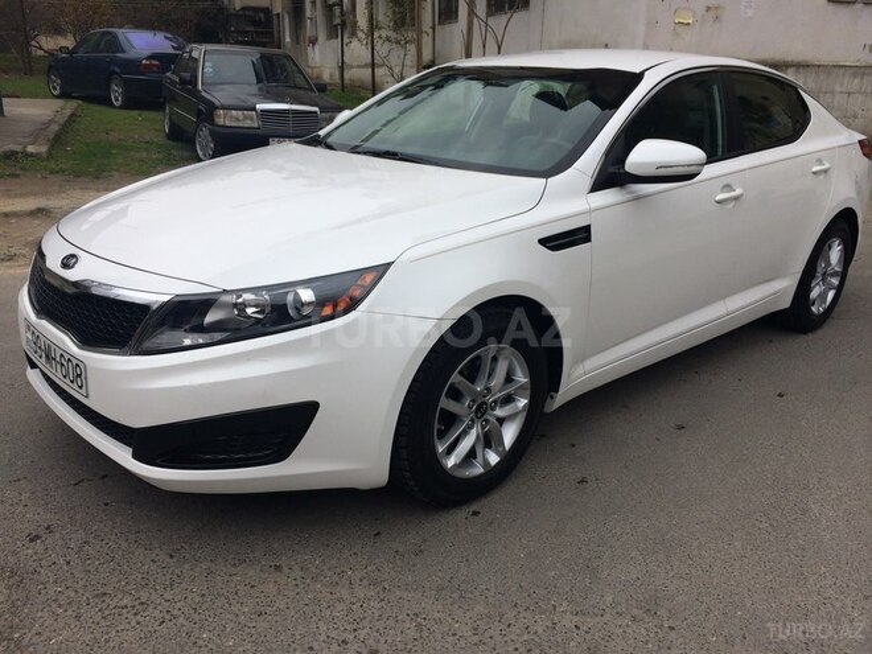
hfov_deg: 61.7
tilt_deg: -21.3
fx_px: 731
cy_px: 327
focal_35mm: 29
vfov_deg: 48.2
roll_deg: -1.4
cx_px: 436
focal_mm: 4.15
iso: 32
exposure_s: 1/1001
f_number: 2.2
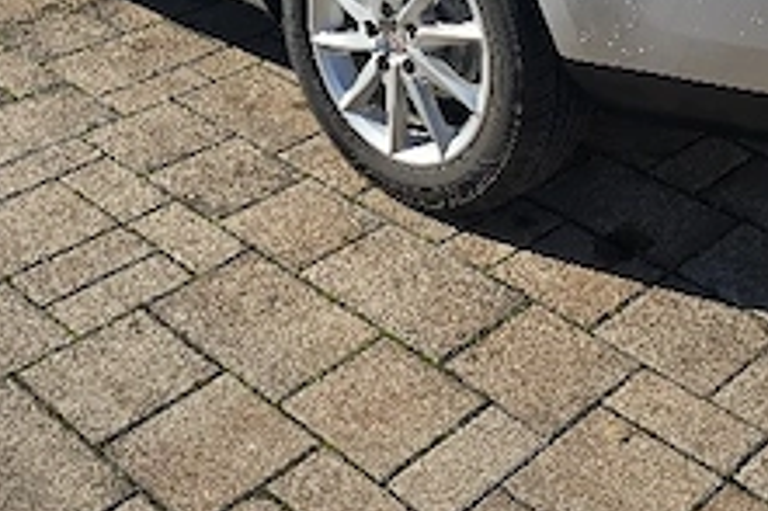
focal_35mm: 65
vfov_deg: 18.8
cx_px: 497
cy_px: -216
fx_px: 1386
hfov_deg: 30.8
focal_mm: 6.3
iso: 12
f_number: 1.7
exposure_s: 1/1429
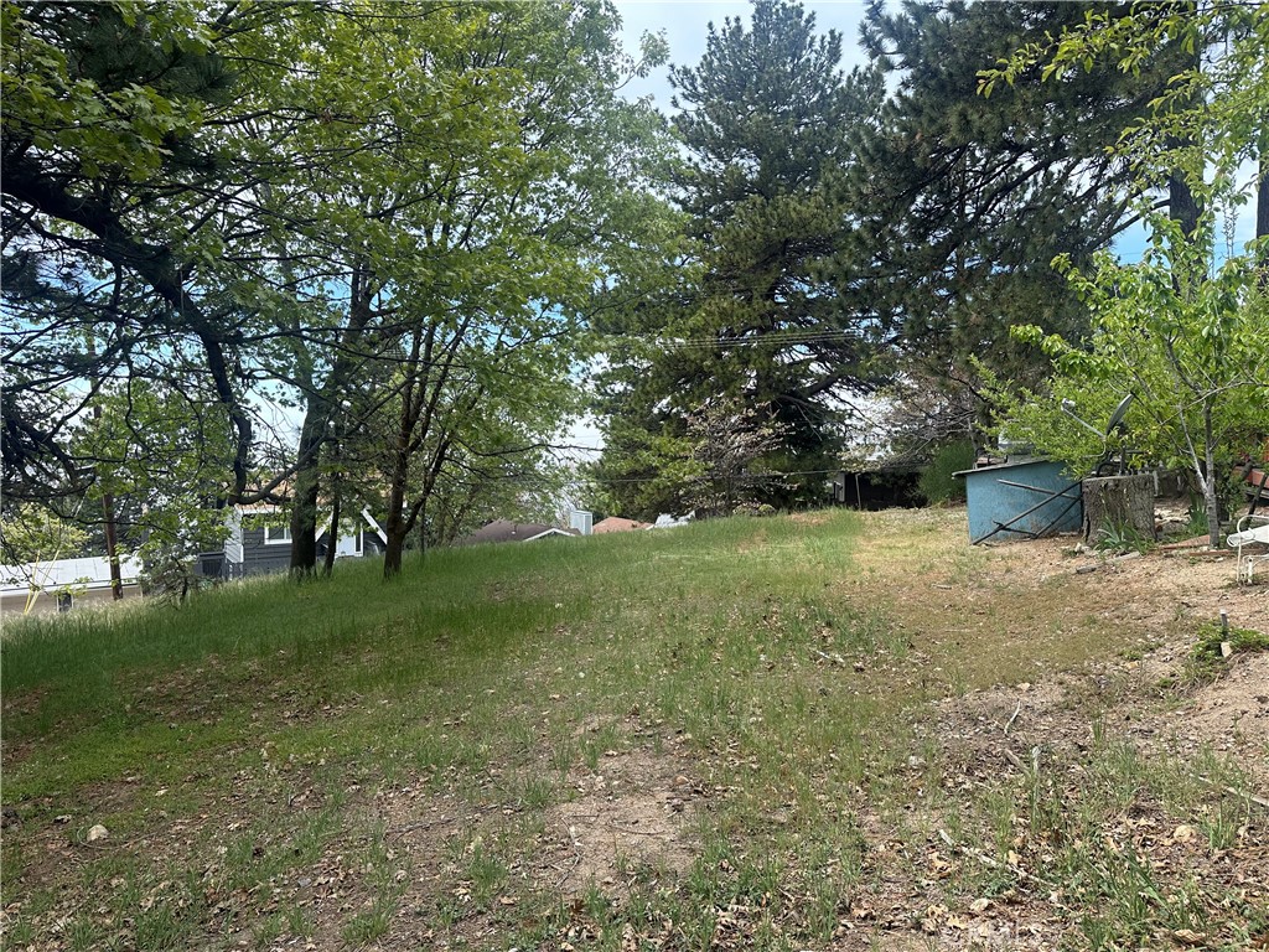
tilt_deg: -2.1
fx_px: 880
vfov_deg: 56.8
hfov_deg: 71.6
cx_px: 634
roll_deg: -0.2
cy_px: 476
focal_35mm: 24
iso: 80
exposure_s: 1/1183
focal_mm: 6.86
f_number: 1.78
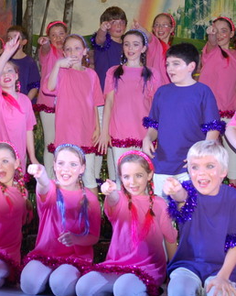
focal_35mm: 80
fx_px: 701
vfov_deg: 23.7
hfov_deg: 18.9
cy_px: 90
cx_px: 46
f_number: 2.8
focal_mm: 23
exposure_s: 1/60
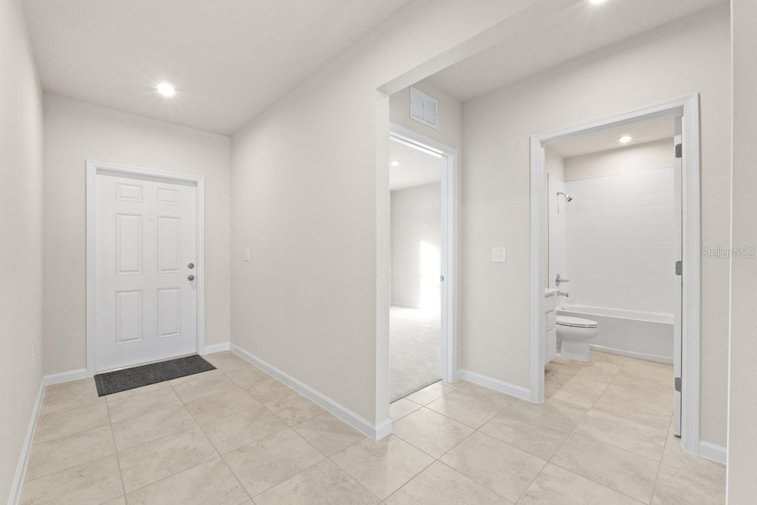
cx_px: 378
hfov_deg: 100.4
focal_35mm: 15
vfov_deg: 77.4
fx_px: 315
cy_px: 252
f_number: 9
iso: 400
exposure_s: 1/3
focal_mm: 10
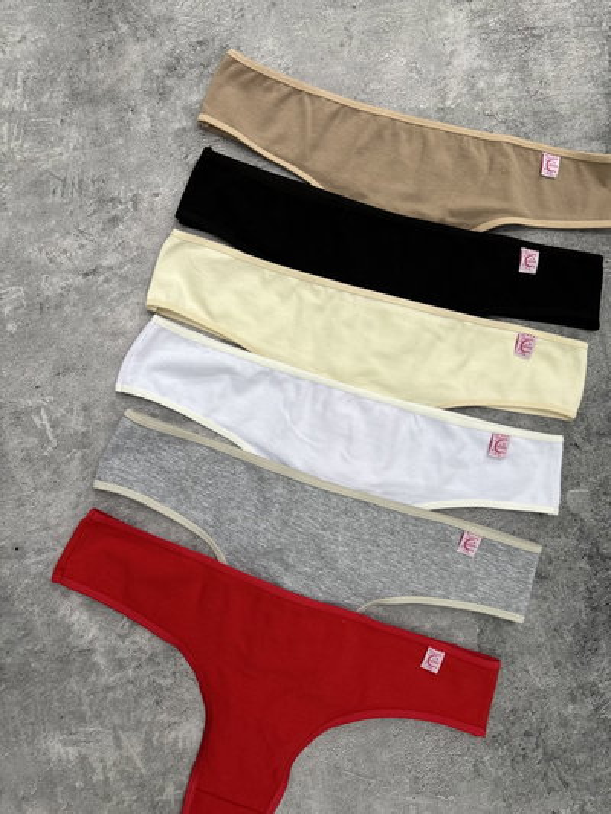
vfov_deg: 67.3
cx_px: 306
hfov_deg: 53.1
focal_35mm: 26
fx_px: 612
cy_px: 407
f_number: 1.6
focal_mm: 5.96
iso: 80
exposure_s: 1/100
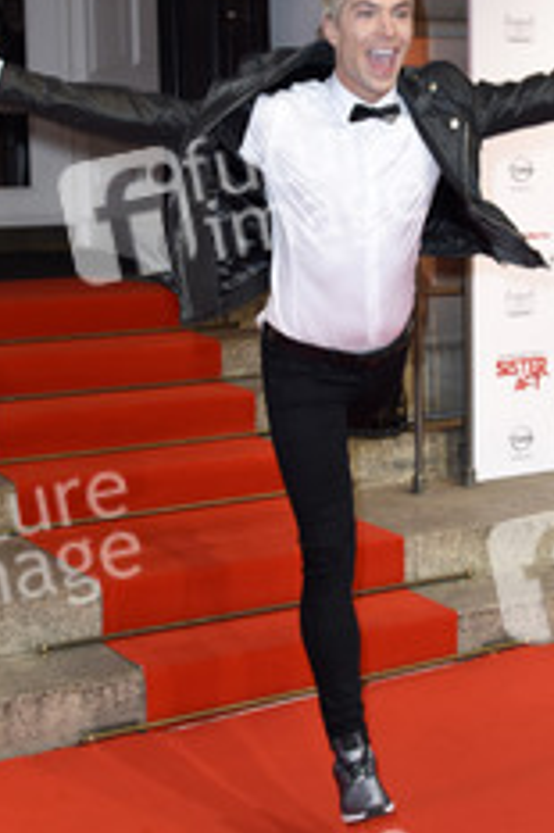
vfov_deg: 28.1
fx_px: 1664
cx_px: 347
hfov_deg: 18.9
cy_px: 379
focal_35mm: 72
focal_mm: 42
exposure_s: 1/250
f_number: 5.6
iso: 800
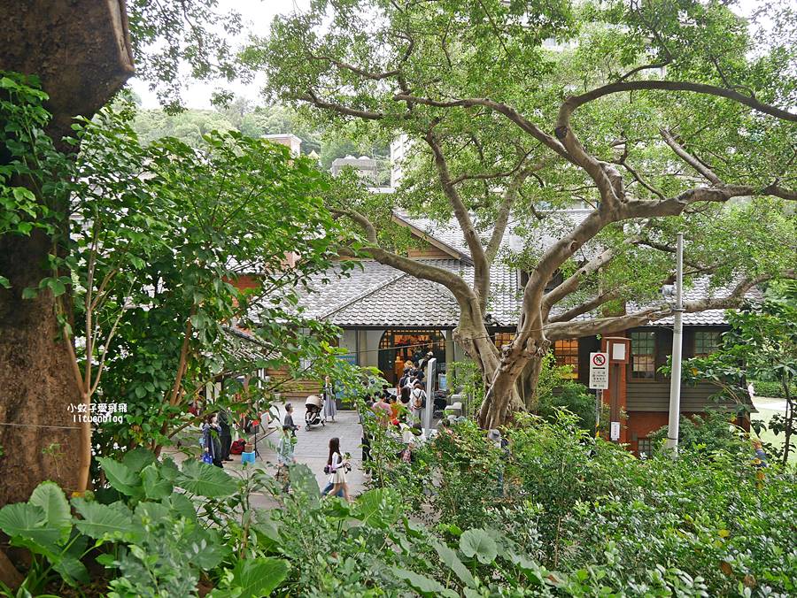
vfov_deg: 49.8
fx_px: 645
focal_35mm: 28
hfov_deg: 63.4
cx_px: 398
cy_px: 299
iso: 250
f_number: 3.5
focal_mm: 14
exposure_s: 1/60
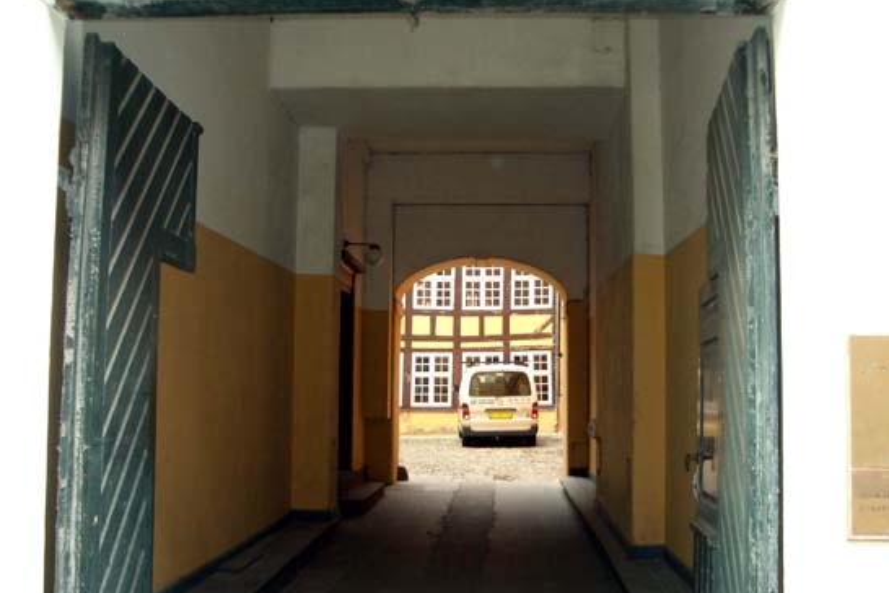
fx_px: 1062
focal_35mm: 43
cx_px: 444
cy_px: 304
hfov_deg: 45.4
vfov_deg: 31.2
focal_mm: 6.8
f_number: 2.8
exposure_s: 1/160
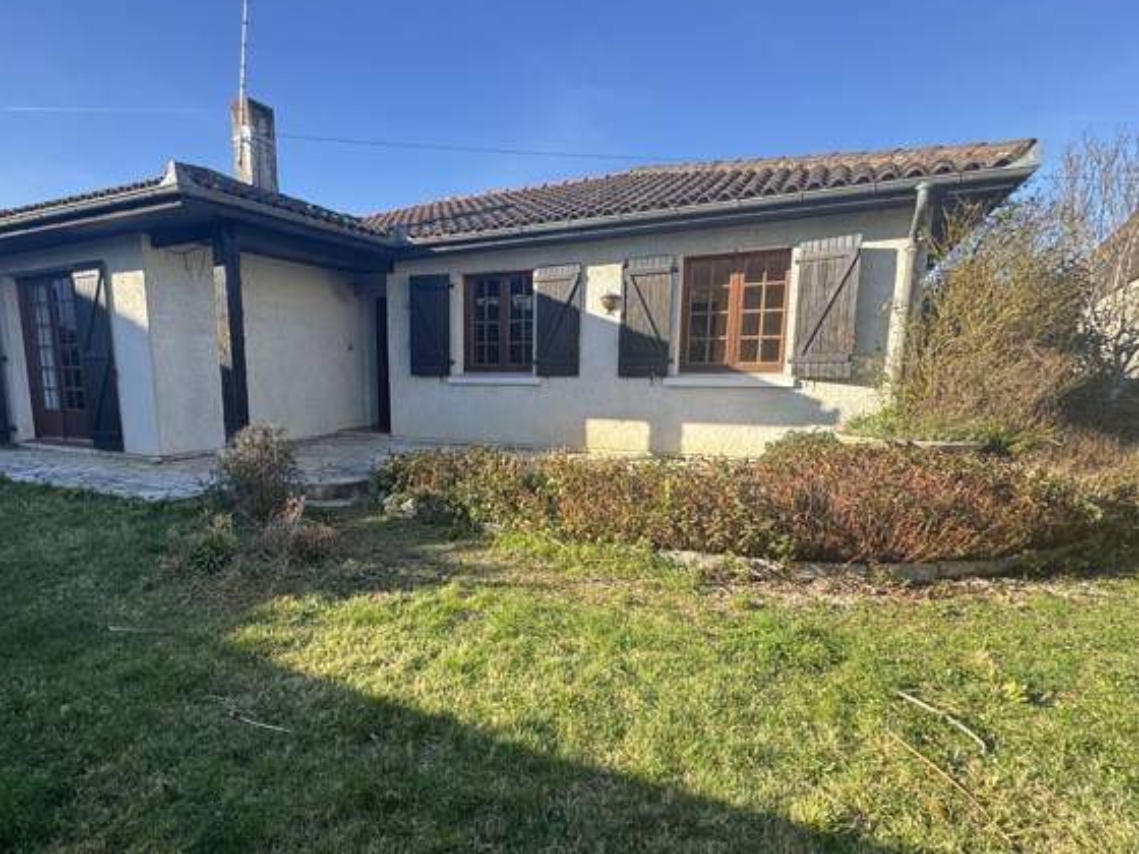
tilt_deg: -11.0
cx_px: 468
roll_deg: +1.1
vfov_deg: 65.7
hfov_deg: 81.0
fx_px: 658
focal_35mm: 20
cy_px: 488
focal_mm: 2.22
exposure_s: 1/407
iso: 40
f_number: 2.2
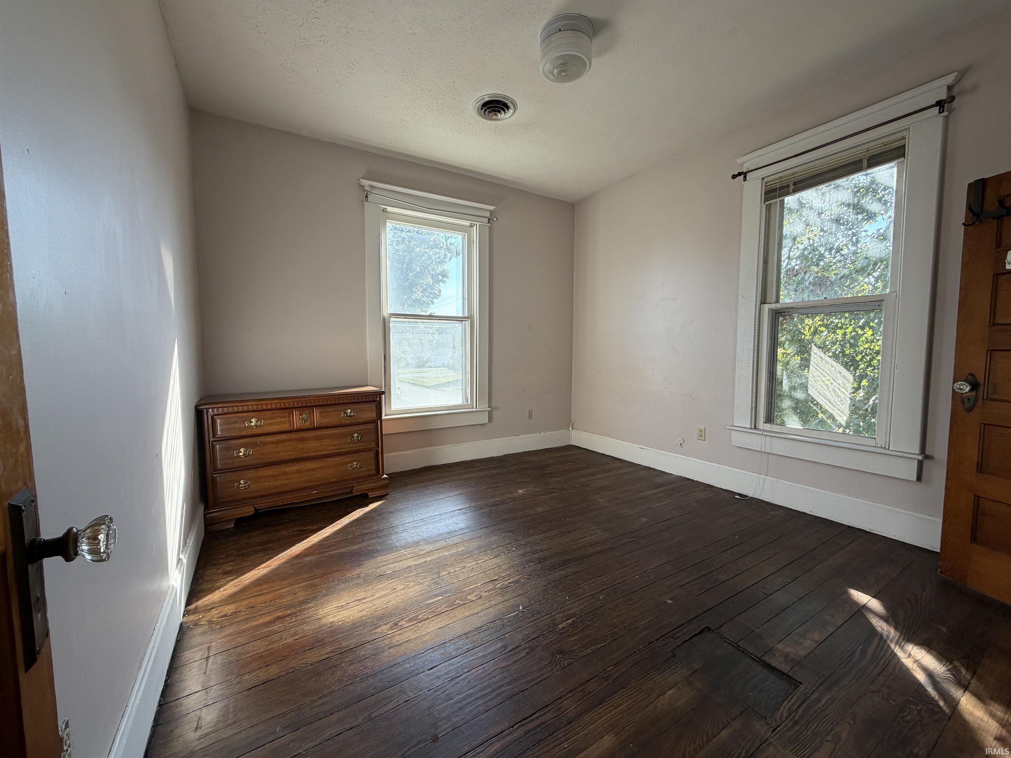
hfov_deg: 102.1
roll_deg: +0.7
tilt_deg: -4.1
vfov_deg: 85.7
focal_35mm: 14
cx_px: 506
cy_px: 379
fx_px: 409
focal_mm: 2.22
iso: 80
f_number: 2.2
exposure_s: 1/121
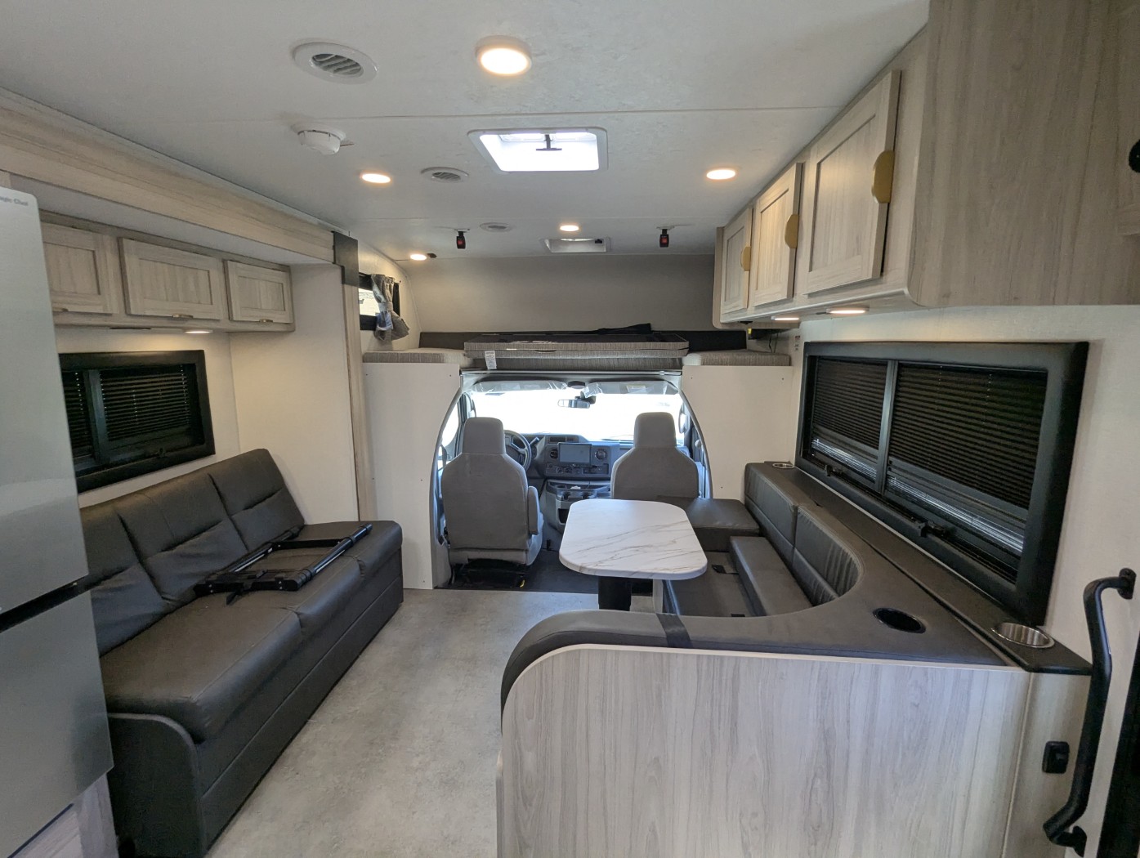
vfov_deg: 78.2
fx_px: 528
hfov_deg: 94.4
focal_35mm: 16
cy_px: 429
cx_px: 570
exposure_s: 1/189
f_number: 2.2
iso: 221
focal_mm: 2.35
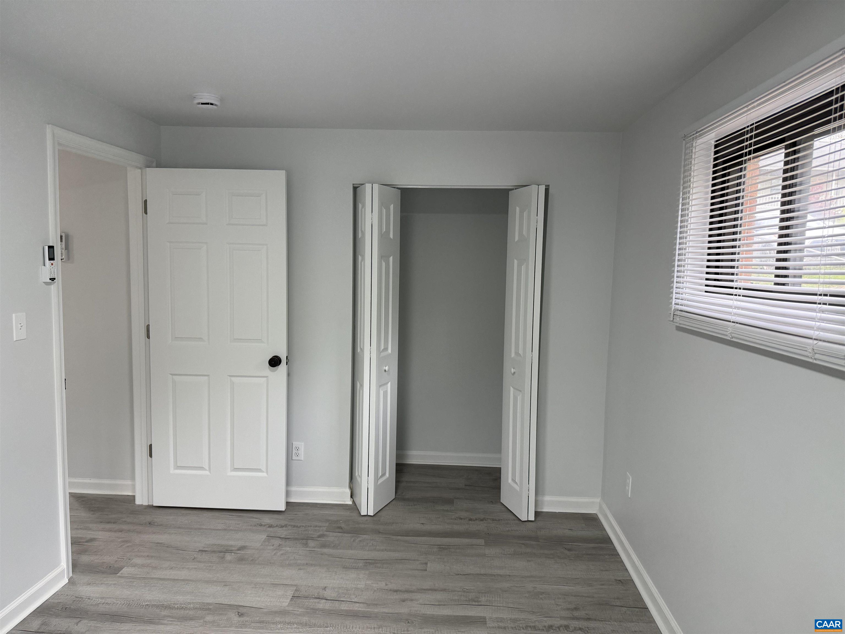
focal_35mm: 24
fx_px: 586
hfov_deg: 71.6
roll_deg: -1.0
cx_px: 422
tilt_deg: -2.2
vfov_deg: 56.8
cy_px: 317
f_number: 1.78
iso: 160
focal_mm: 6.76
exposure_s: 1/120
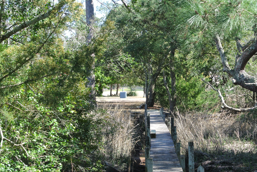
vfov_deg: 13.7
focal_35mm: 100
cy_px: 105
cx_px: 155
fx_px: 715
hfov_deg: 20.4
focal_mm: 30
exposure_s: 1/100
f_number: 5.6
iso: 100
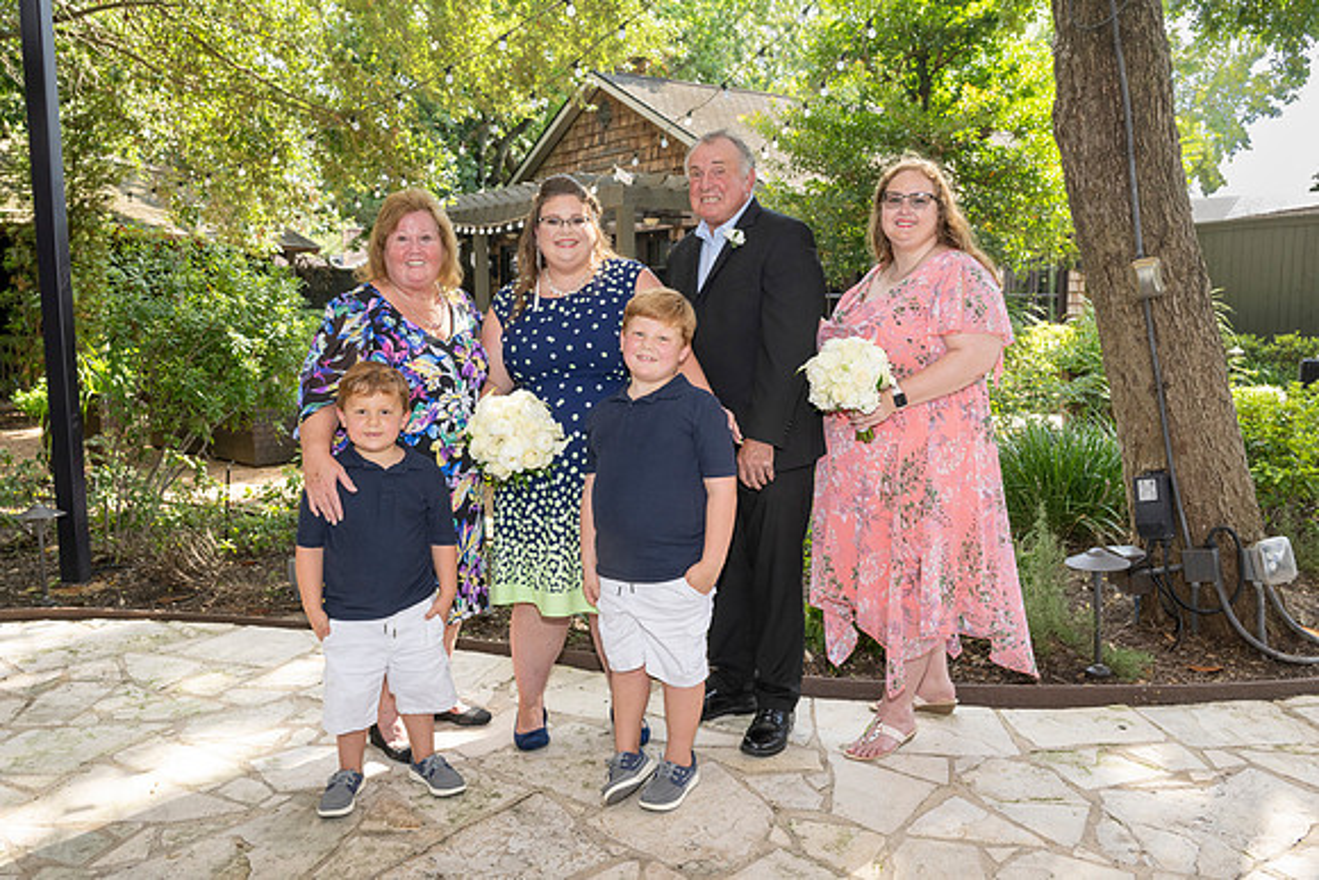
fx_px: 1075
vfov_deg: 44.5
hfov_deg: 63.1
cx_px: 660
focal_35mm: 29
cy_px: 440
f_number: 6.3
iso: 400
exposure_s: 1/160
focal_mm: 29
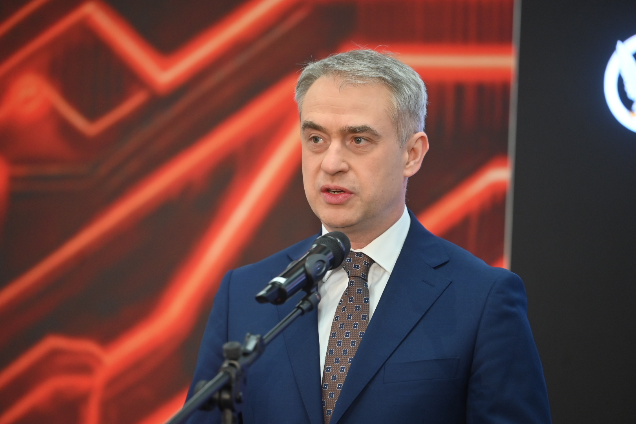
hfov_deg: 11.4
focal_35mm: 180
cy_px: 212
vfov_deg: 7.6
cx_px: 318
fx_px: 3180
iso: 1100
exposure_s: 1/200
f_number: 2.8
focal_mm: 180
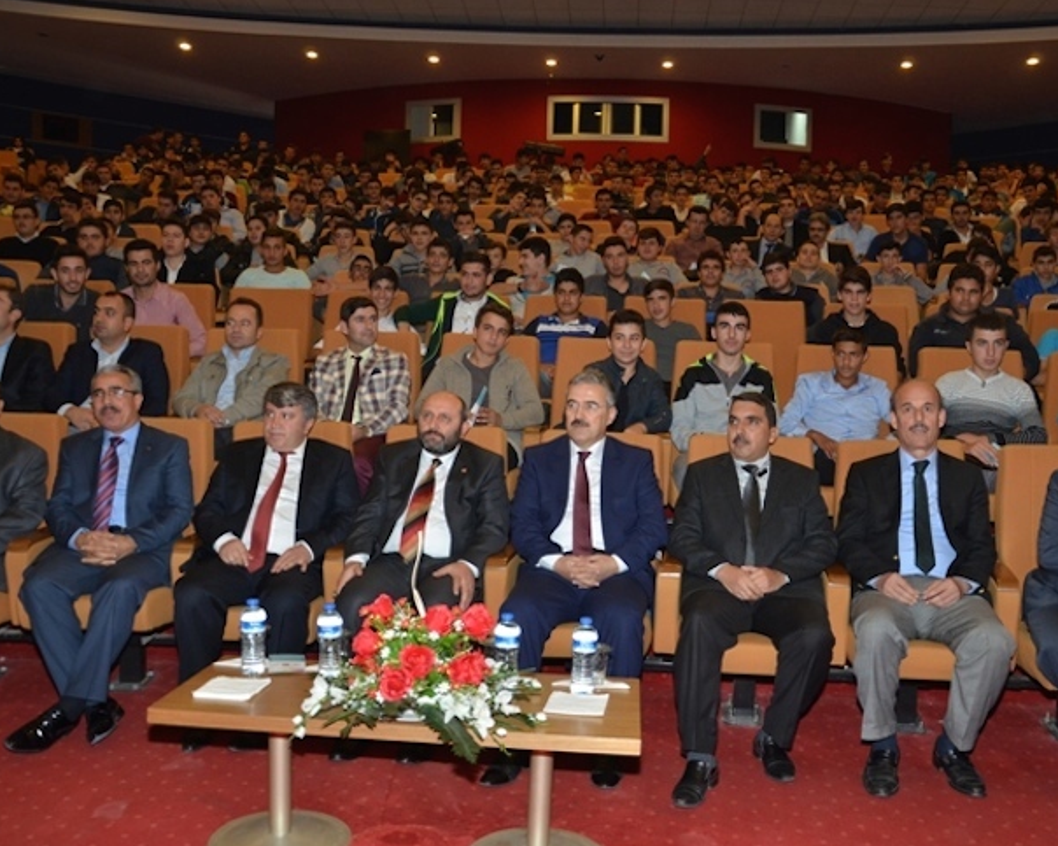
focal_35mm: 31
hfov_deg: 57.1
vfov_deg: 47.1
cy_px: 422
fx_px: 971
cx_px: 573
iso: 800
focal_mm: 18
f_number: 4
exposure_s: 1/60
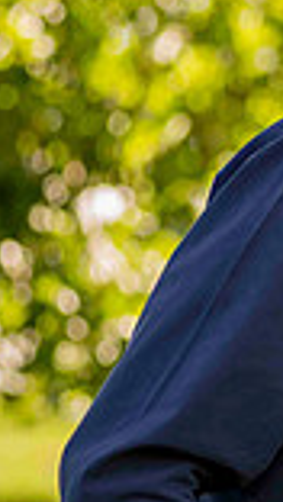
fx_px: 5192
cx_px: 917
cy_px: 320
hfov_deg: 3.1
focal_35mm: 390
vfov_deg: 5.5
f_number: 4
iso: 400
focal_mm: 100
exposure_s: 1/320
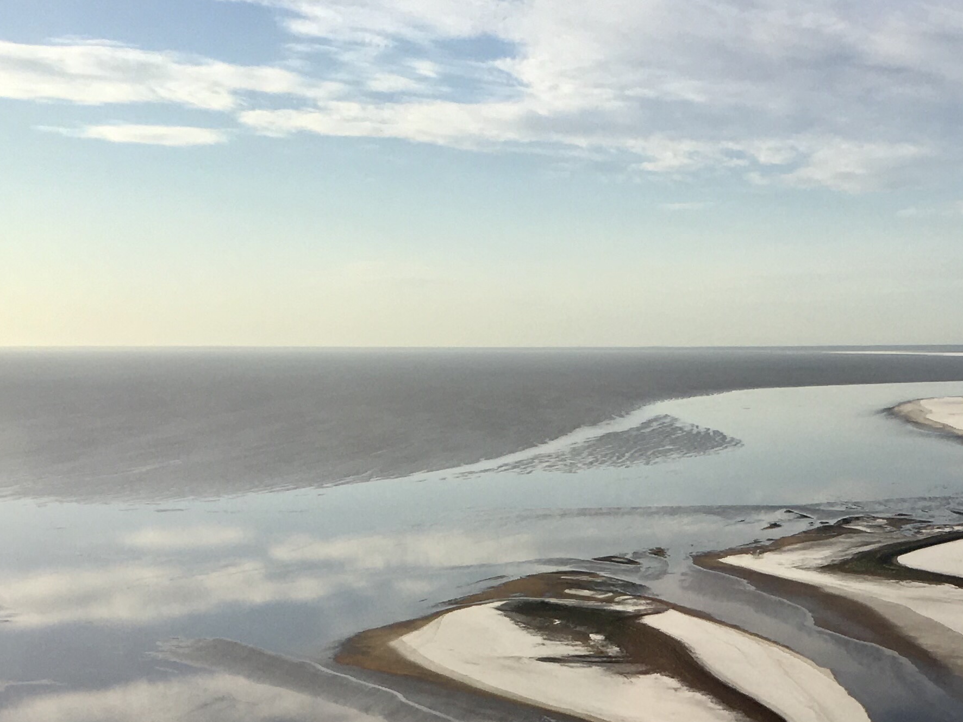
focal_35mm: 66
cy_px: 777
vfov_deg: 21.2
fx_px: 1836
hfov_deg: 28.6
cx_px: 813
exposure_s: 1/1637
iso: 25
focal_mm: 4.15
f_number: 2.2
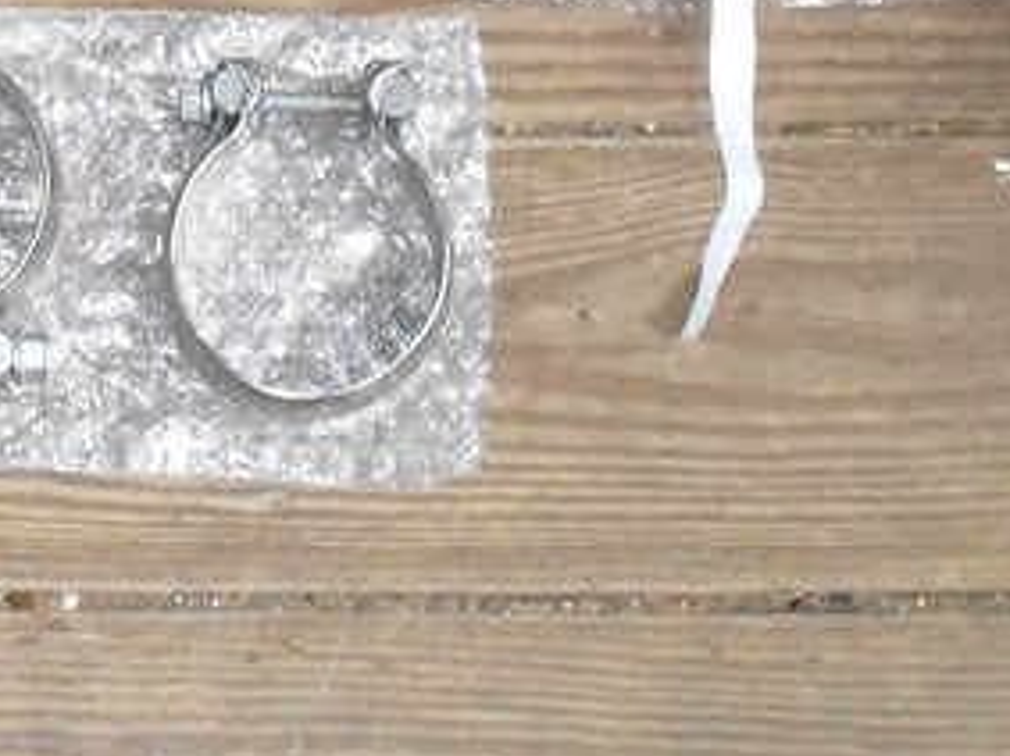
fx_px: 3850
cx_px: 73
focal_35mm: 132
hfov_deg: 14.8
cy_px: -592
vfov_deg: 10.6
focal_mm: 6.2
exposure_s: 1/45
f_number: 2.8
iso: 200
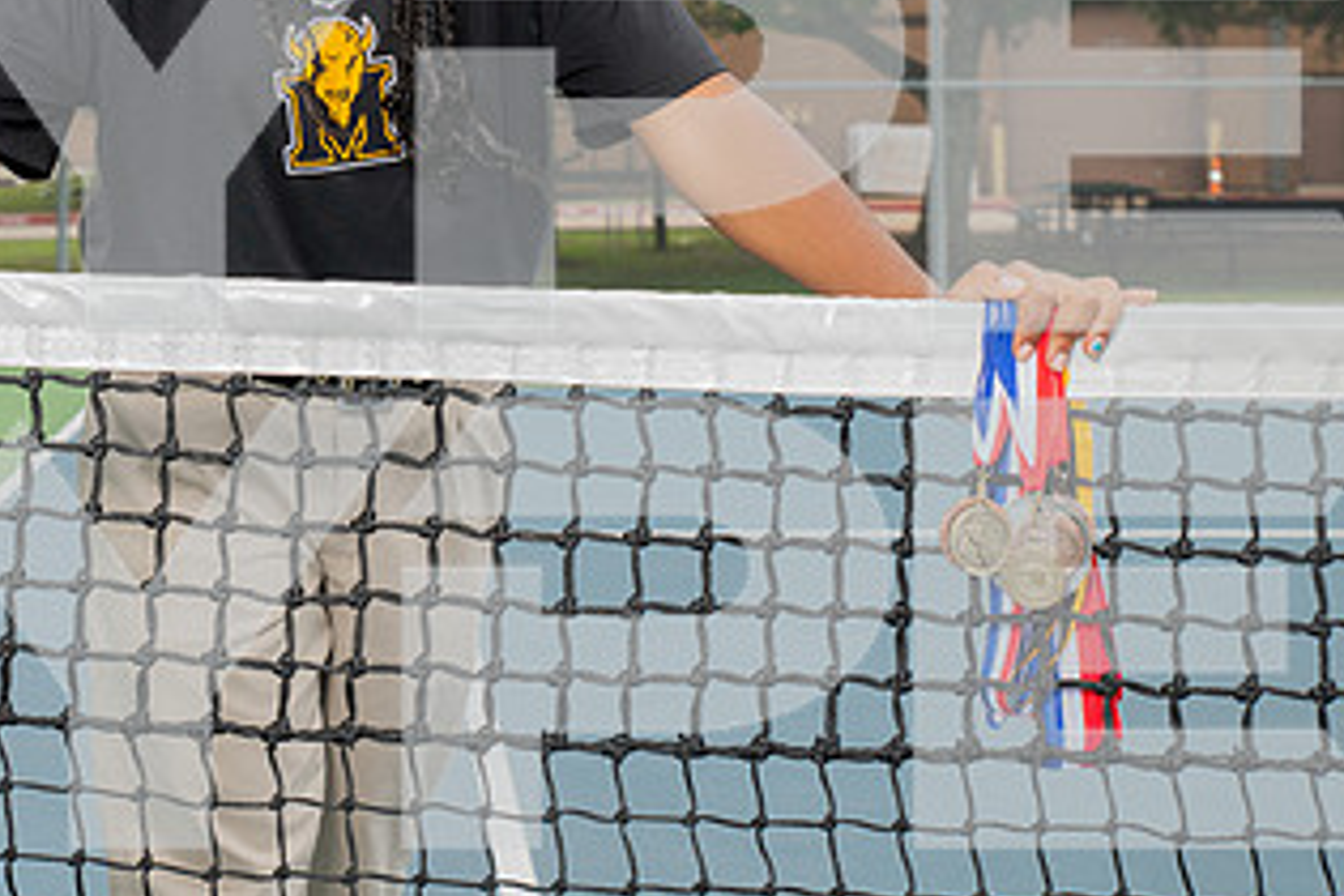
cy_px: 109
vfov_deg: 16.7
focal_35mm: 81
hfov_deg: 24.8
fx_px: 3024
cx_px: 333
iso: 100
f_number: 6.3
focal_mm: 44
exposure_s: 1/250
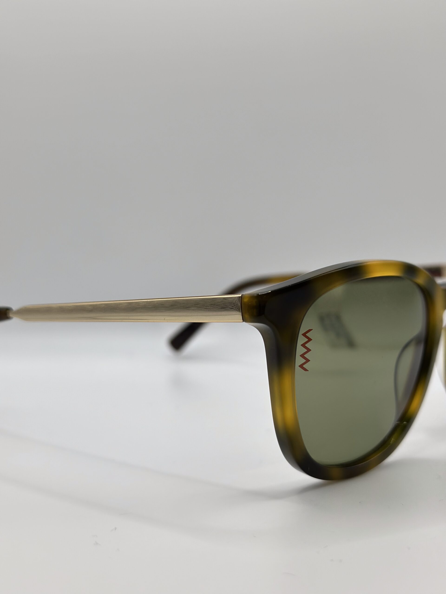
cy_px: 297
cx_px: 223
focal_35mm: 48
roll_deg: -0.1
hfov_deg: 30.3
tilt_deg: -11.1
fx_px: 825
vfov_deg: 39.7
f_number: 1.78
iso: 80
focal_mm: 6.86
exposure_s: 1/571
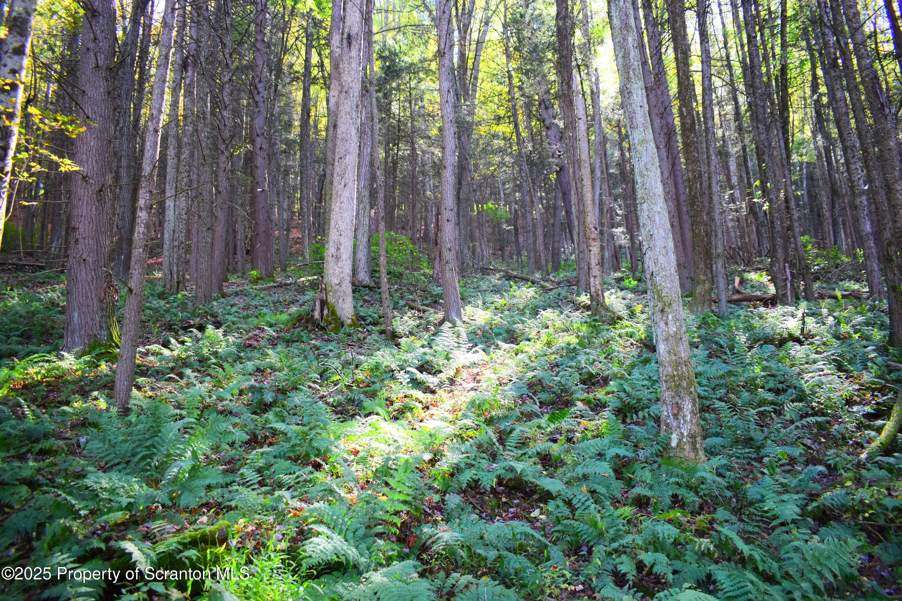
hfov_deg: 67.4
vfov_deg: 47.9
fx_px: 676
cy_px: 300
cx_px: 451
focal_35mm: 27
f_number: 4
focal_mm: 18
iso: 400
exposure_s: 1/60
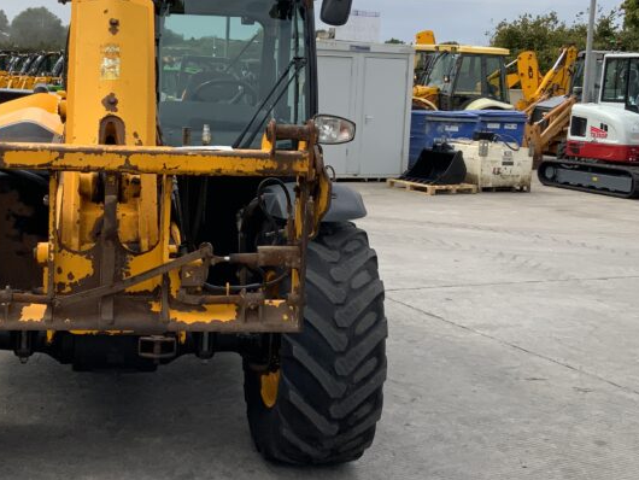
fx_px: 1034
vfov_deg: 26.1
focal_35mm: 56
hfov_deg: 34.1
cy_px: 192
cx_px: 221
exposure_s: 1/1786
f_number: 1.8
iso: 16
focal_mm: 3
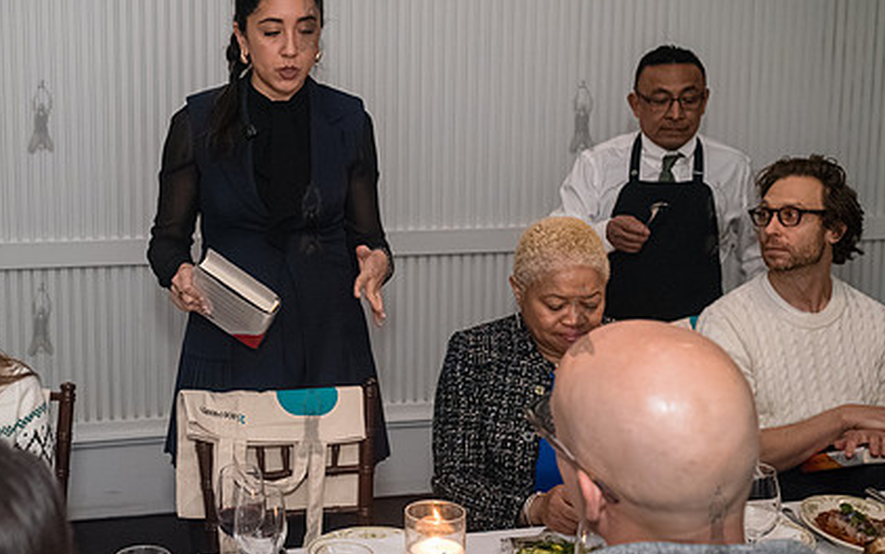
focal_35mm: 52
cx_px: 290
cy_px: 218
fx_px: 1255
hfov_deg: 38.4
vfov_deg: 24.8
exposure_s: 1/320
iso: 6400
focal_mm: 35
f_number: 4.5
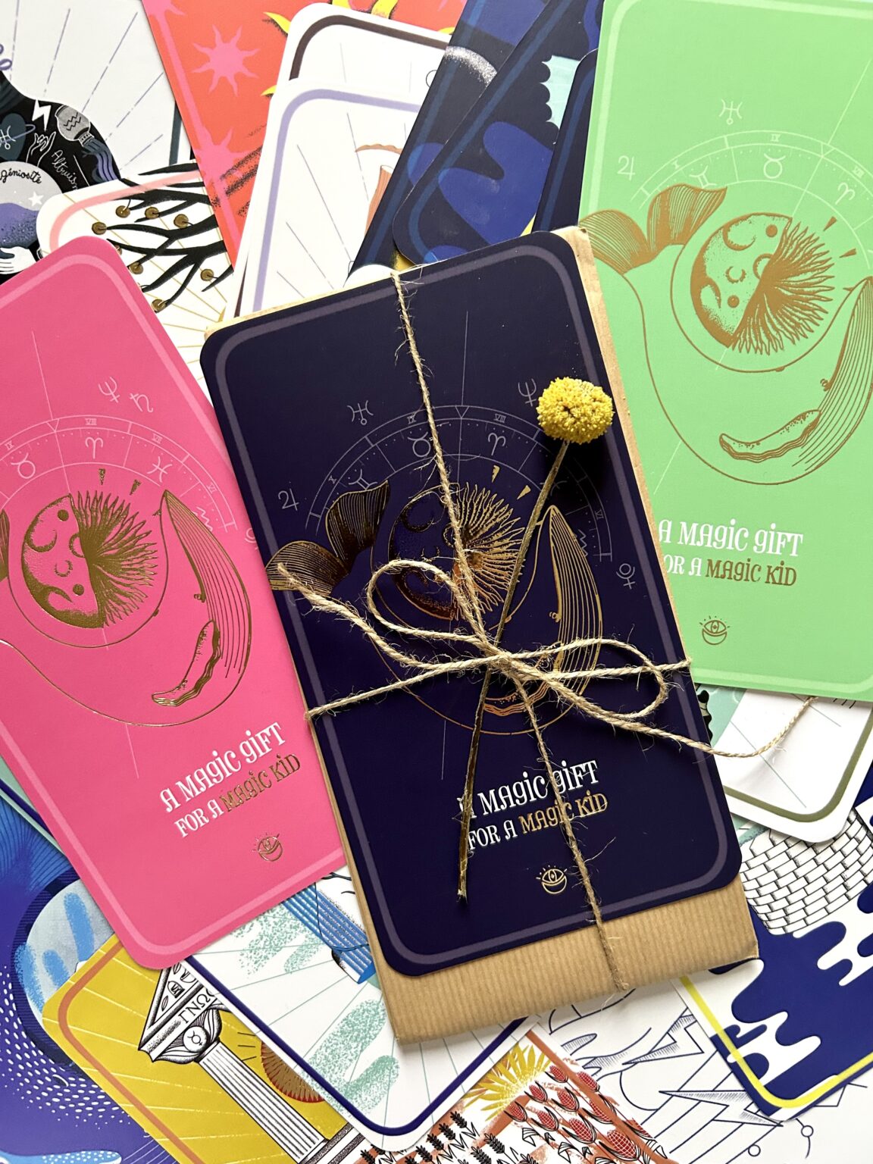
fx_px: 874
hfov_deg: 53.1
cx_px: 436
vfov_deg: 67.3
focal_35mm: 26
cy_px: 582
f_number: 1.5
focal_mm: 5.7
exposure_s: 1/60
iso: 320
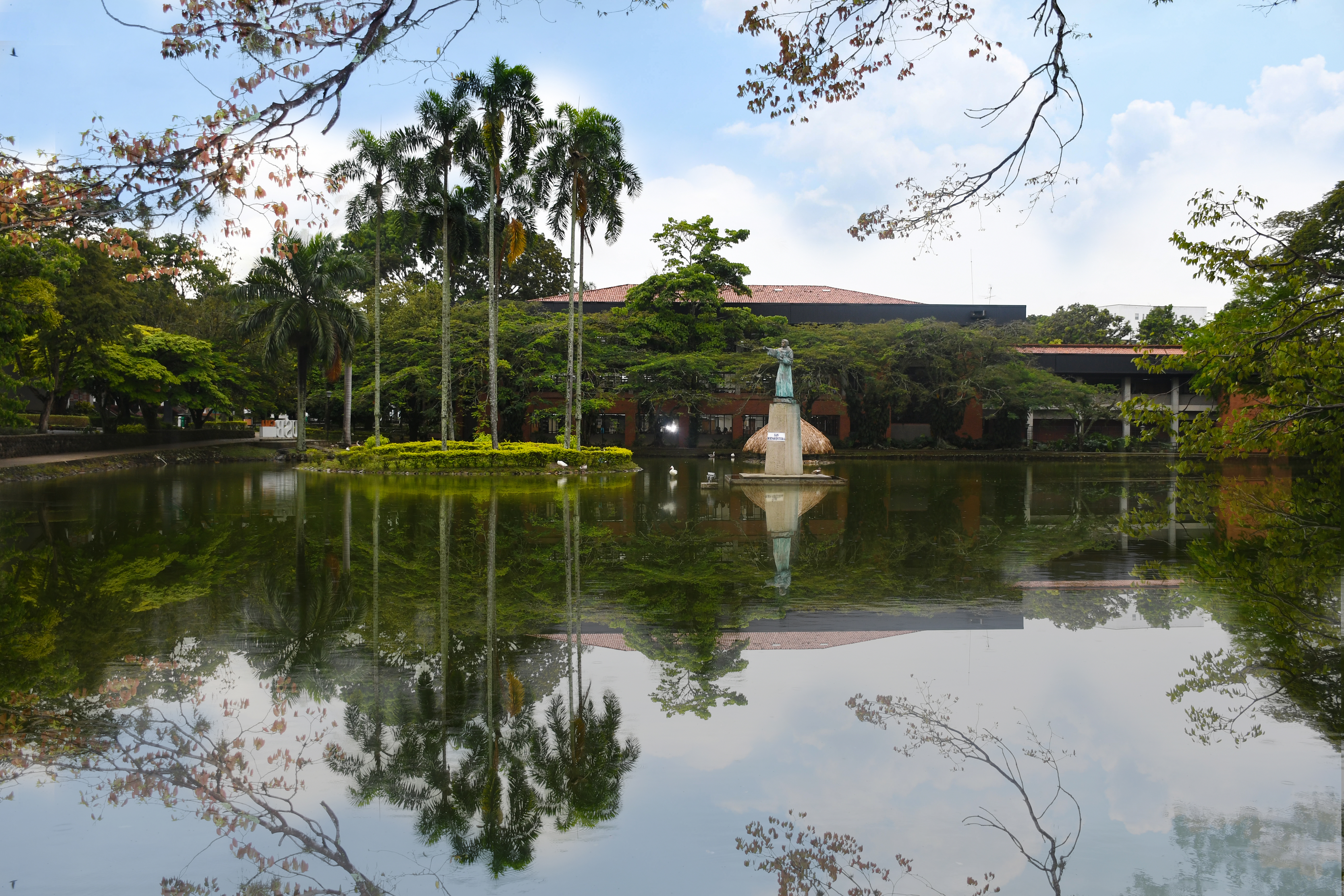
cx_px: 672
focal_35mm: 34
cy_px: 448
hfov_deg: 55.8
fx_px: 1269
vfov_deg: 38.9
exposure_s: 1/160
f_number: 4.5
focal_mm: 23
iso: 320
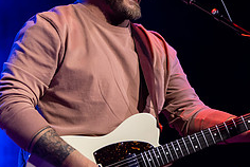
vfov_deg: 10.2
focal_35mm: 135
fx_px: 939
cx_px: 168
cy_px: 64
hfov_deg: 15.1
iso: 1250
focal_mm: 55
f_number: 2.5
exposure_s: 1/320
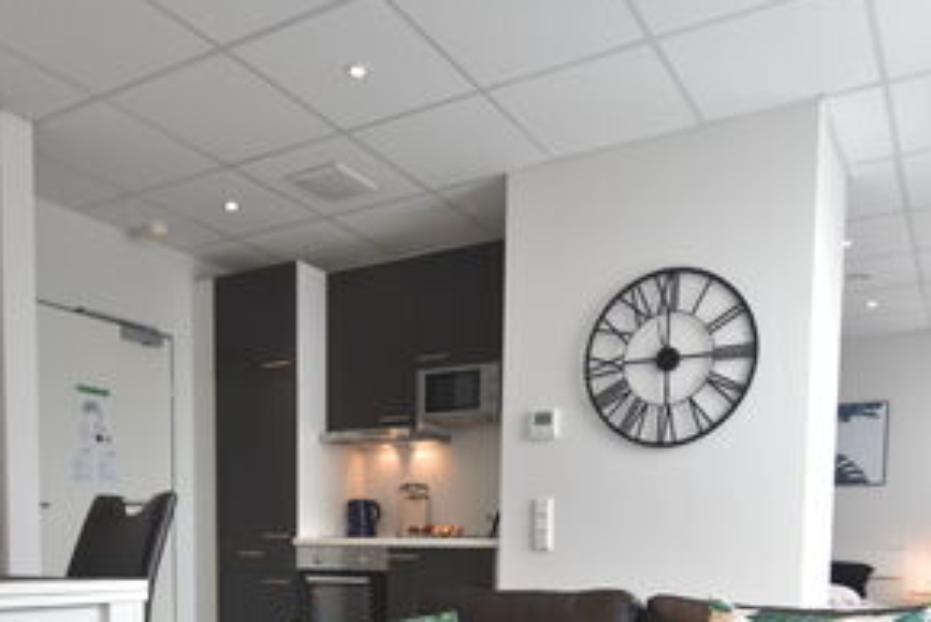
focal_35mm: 37
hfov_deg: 51.8
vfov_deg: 33.4
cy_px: 598
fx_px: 957
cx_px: 507
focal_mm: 12
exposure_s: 1/100
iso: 400
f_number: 5
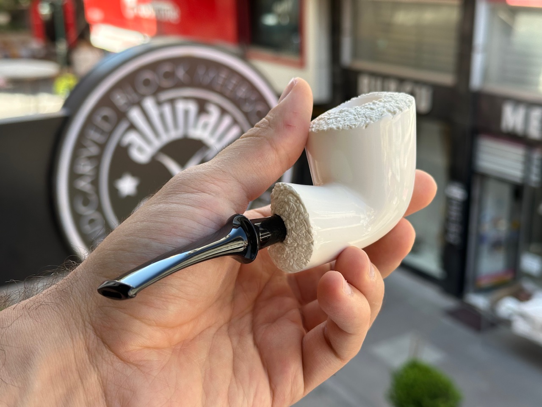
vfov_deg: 30.3
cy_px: 204
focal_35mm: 48
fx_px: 752
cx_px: 271
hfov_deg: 39.7
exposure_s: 1/480
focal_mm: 6.86
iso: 64
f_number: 1.78
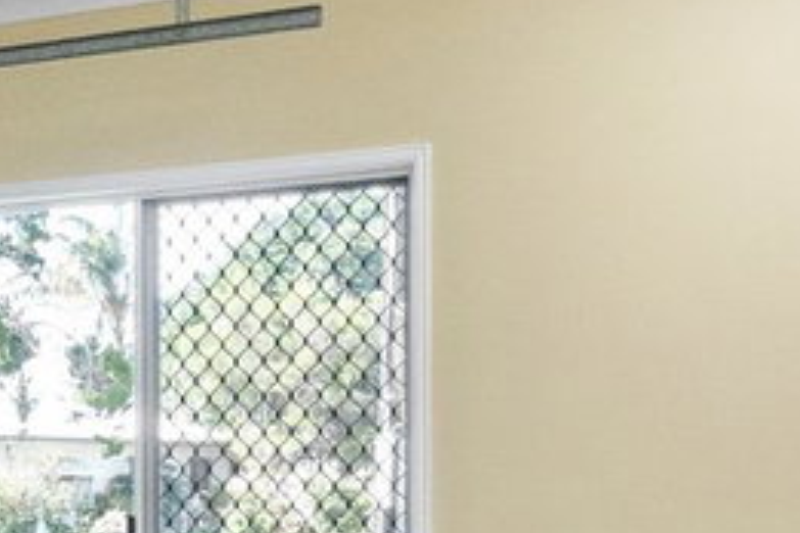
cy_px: 467
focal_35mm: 92
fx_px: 2044
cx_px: -107
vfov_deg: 14.7
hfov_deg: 20.9
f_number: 4
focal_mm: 10
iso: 800
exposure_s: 1/160
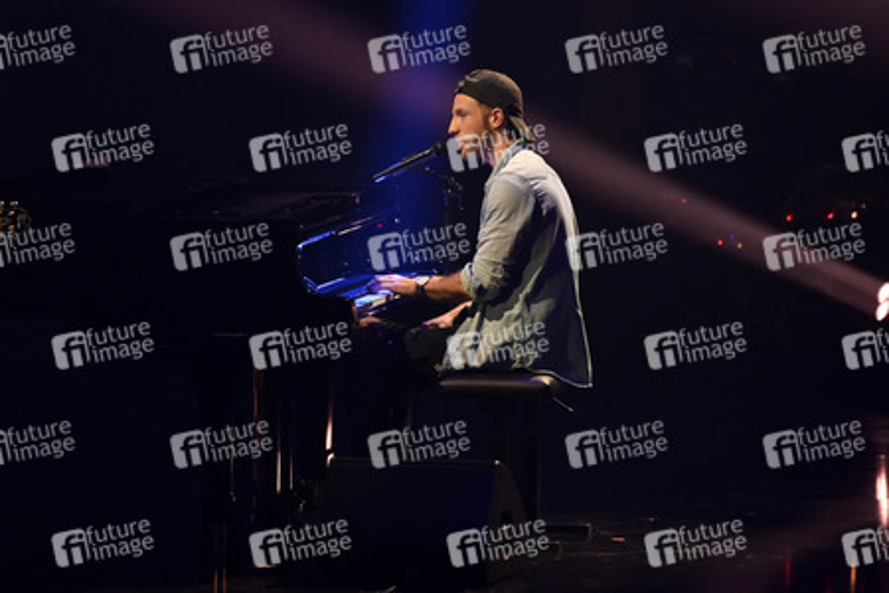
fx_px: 4939
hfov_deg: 10.3
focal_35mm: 200
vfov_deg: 6.9
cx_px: 444
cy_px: 296
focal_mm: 200
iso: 1600
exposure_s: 1/400
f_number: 2.8
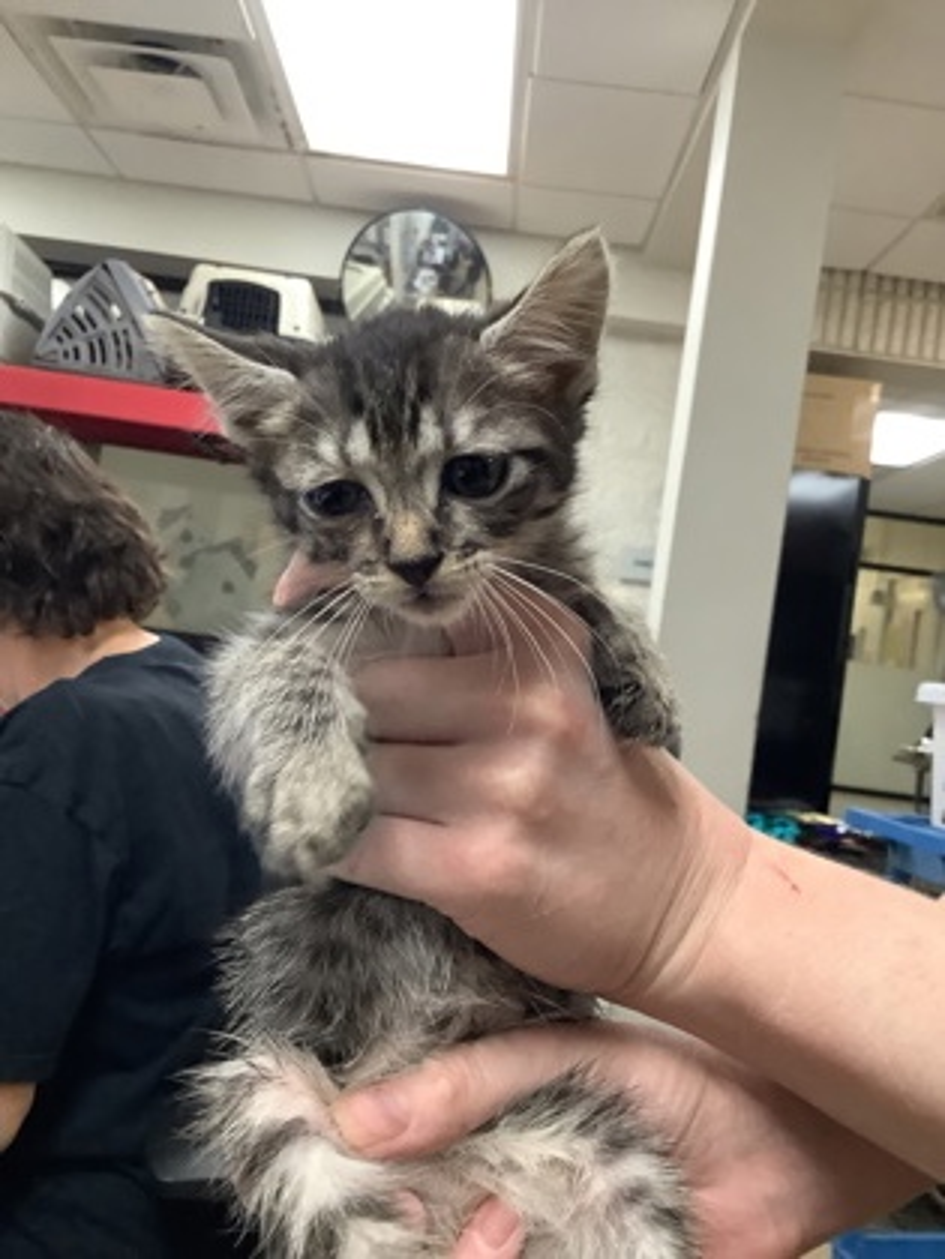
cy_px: 630
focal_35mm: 31
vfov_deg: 58.4
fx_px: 1128
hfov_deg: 45.4
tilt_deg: -0.4
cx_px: 472
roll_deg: -7.1
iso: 250
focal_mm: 3.3
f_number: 2.4
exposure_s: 1/50
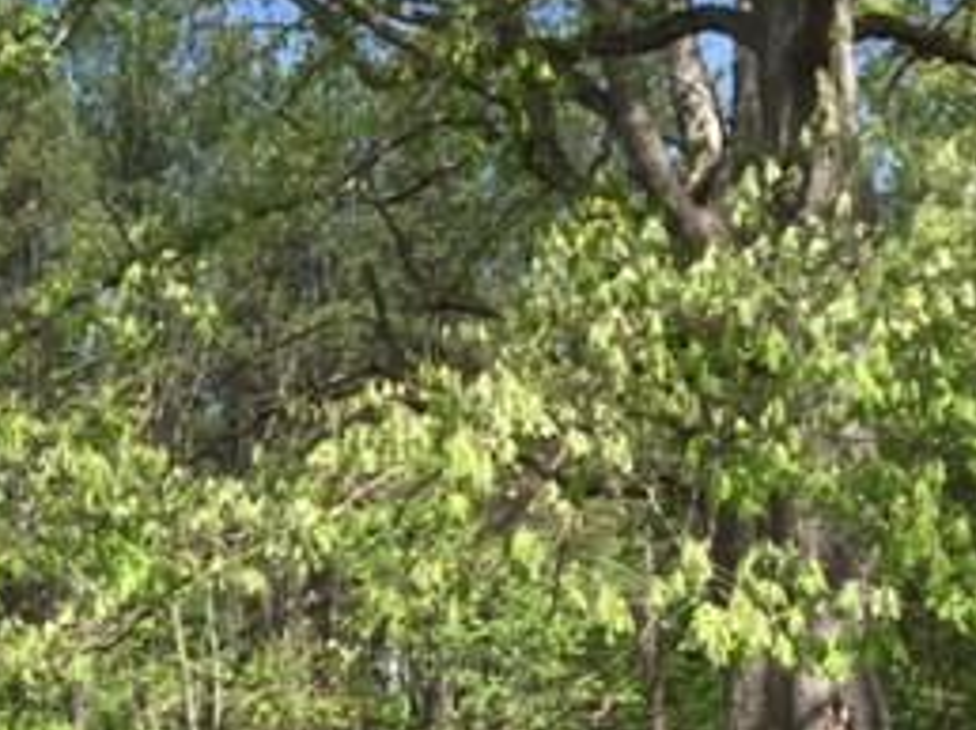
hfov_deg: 26.5
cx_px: 193
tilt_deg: +2.7
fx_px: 2028
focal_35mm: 72
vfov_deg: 19.5
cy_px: 802
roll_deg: +1.6
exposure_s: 1/791
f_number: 2.2
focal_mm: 4.15
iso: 32
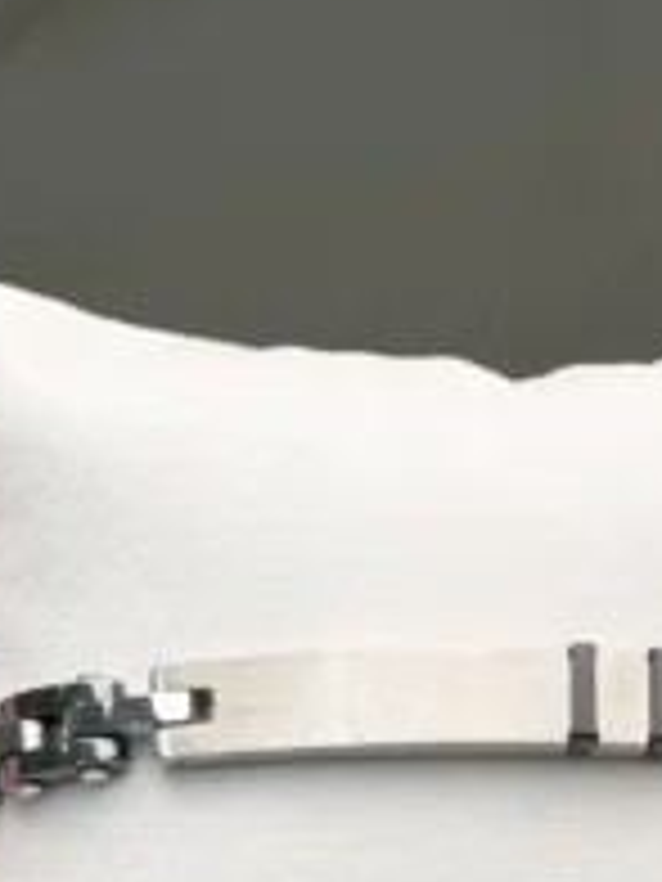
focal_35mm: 98
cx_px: 464
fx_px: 2499
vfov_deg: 19.7
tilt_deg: -73.8
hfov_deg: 15.0
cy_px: 756
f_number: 1.78
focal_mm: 6.76
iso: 80
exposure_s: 1/786
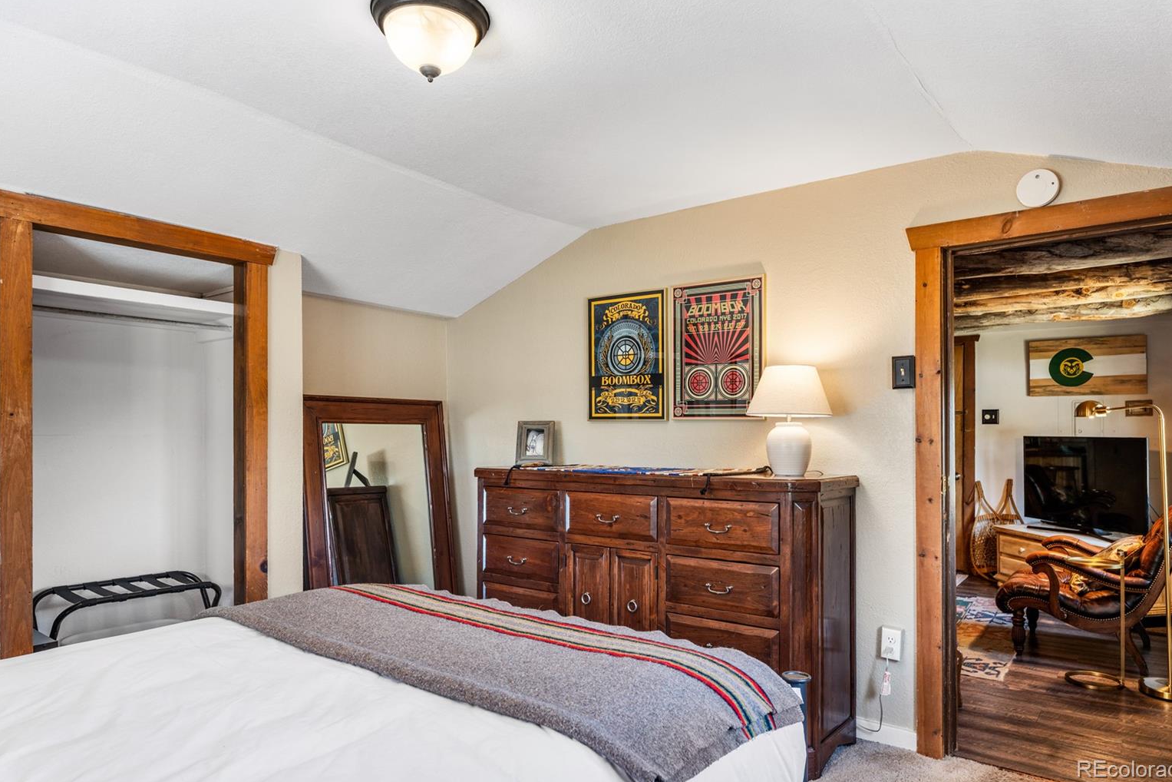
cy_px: 376
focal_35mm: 22
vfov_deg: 57.2
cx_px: 587
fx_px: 716
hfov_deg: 78.6
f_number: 7.1
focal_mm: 21
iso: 100
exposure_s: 1/3
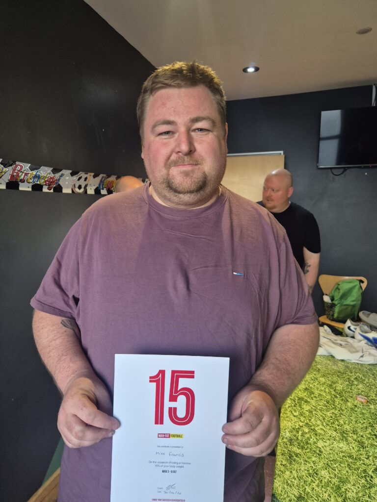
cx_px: 188
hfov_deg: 58.9
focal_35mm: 23
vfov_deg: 73.9
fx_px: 334
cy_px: 251
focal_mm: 5.4
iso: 500
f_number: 1.8
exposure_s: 1/100
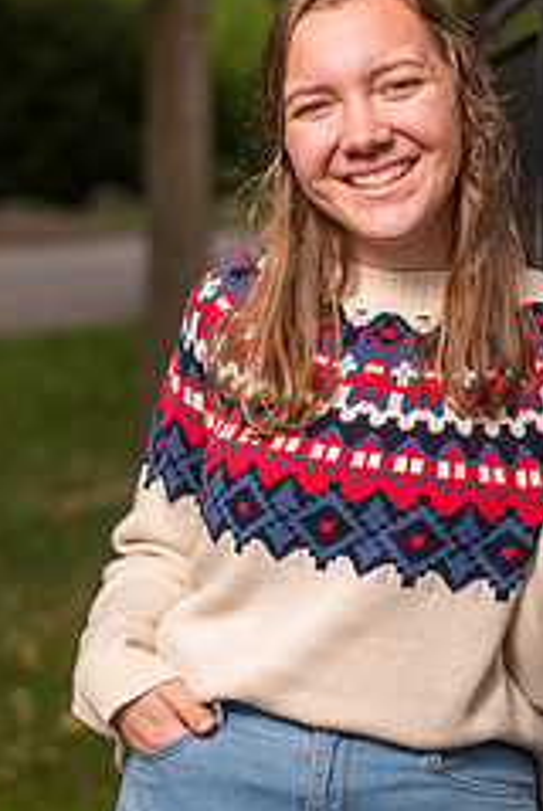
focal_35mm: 94
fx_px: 2120
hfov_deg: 14.6
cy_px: 506
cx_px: 363
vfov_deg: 21.6
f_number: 2
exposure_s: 1/320
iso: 100
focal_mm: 50
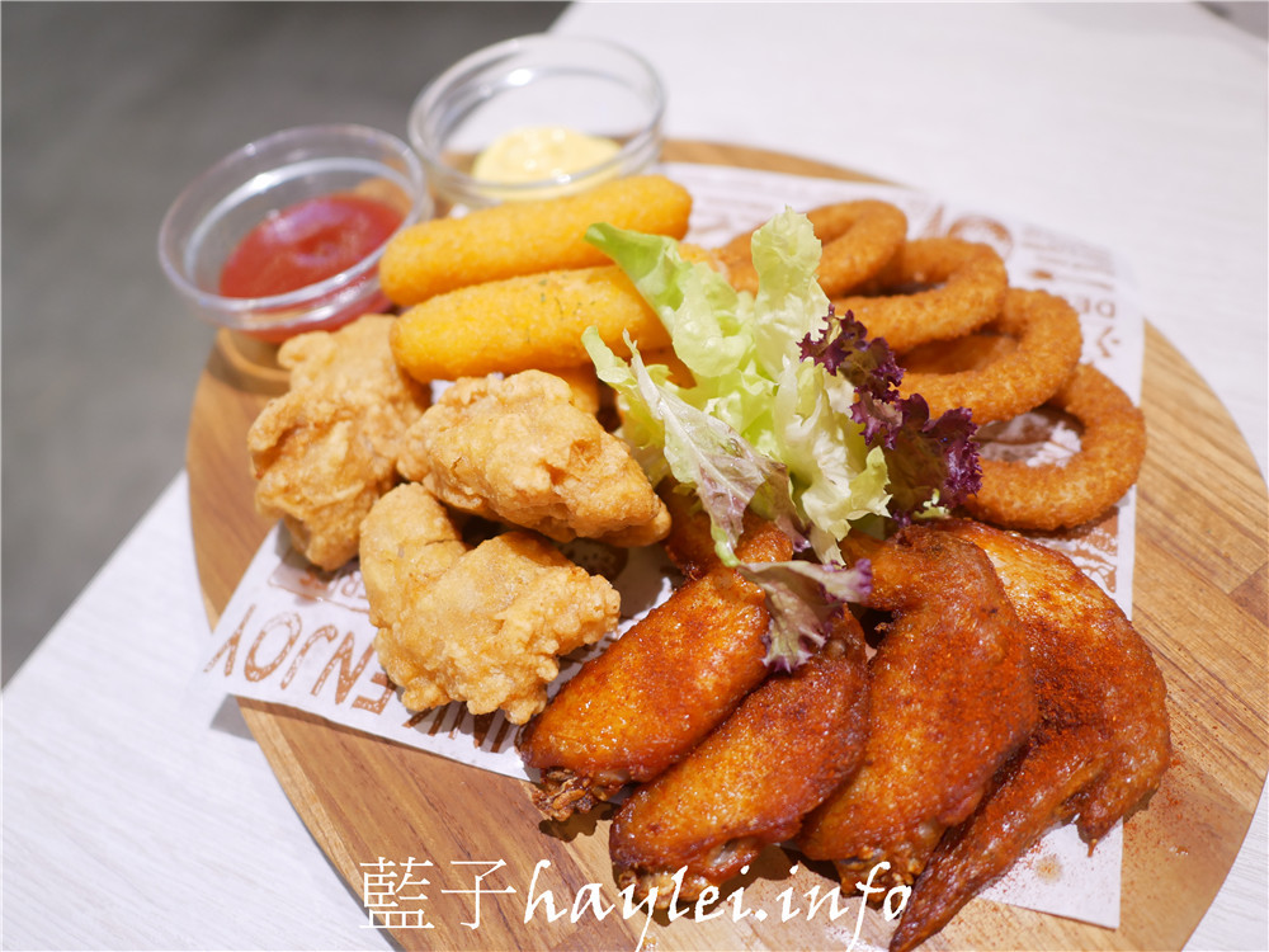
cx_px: 634
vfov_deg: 46.8
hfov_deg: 60.0
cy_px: 476
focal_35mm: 30
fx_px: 1100
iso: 400
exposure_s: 1/60
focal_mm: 15
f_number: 1.7
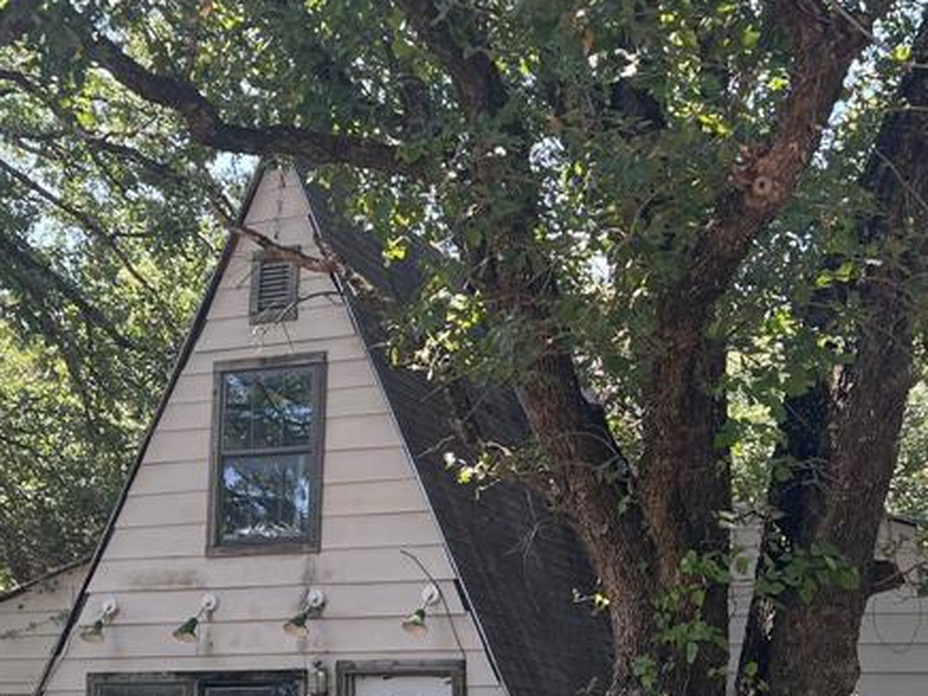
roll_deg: -1.1
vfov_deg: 23.8
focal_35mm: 61
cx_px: 366
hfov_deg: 31.6
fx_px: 1635
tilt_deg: +7.0
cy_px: 524
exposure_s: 1/411
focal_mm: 5.7
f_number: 1.5
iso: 50
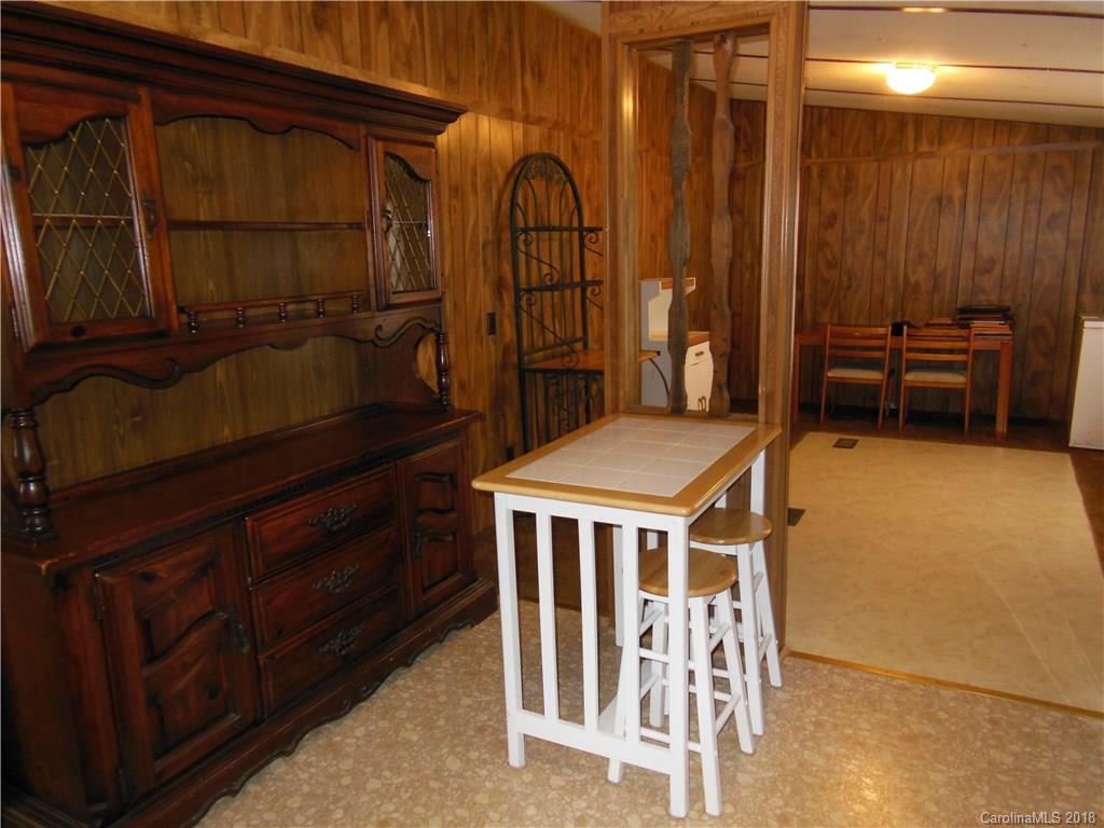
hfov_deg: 69.4
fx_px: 797
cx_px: 552
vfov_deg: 54.9
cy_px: 414
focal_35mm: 25
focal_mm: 4.5
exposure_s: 1/25
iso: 320
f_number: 3.5
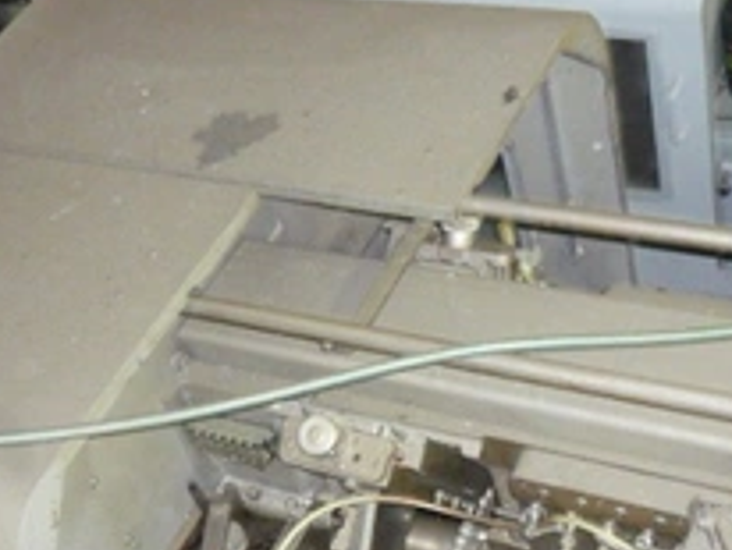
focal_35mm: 64
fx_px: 1355
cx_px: 330
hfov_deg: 30.2
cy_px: 472
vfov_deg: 22.5
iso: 800
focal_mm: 5.5
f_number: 2.8
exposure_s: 1/30
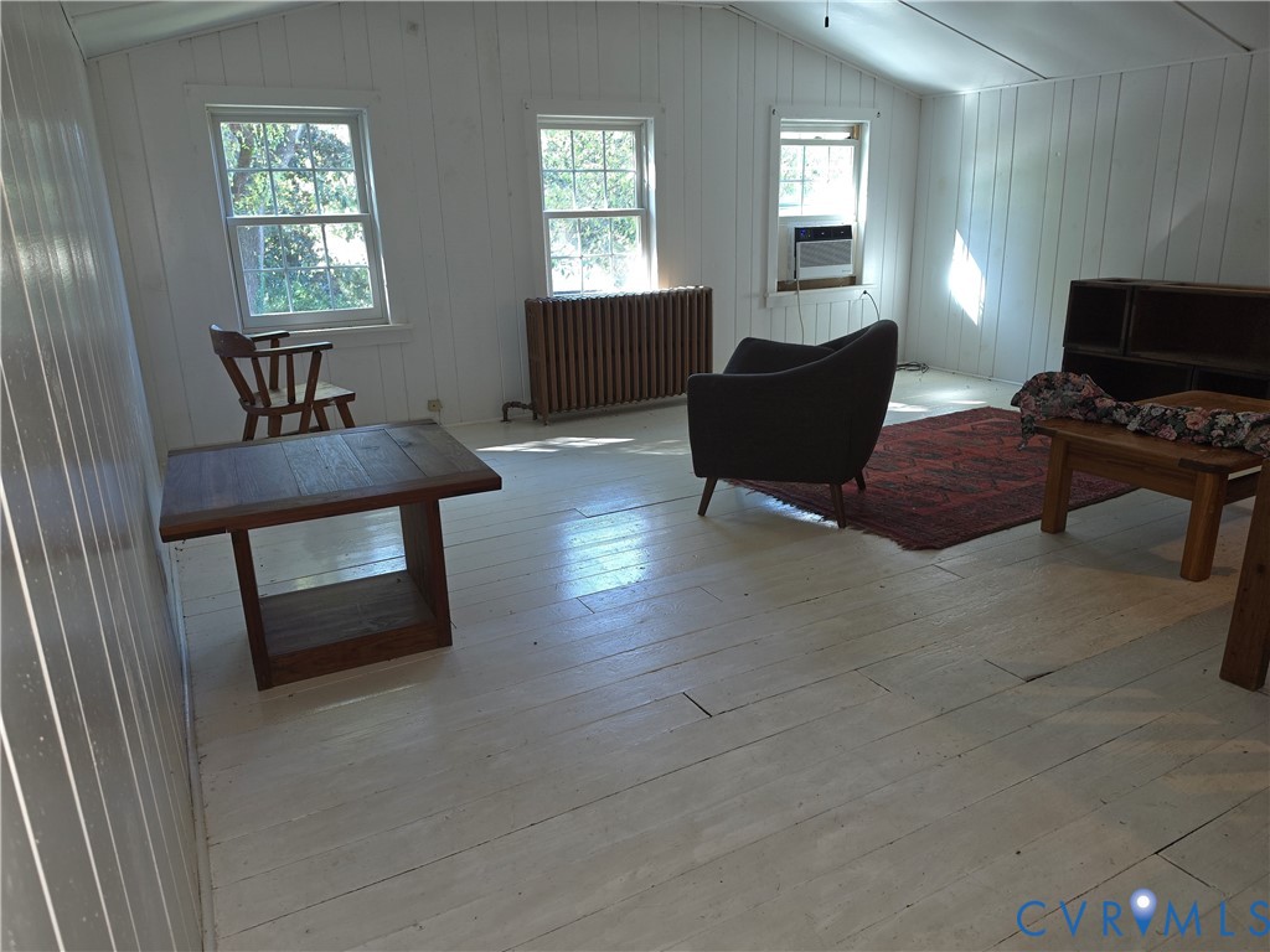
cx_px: 635
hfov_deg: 73.9
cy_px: 476
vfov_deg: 58.9
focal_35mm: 23
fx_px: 844
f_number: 1.4
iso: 200
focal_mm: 6.5
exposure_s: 1/24
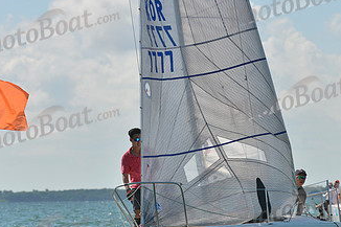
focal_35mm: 356
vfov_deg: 3.9
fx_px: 3370
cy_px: 167
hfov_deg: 5.8
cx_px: 175
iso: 200
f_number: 7.1
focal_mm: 200
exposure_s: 1/1000
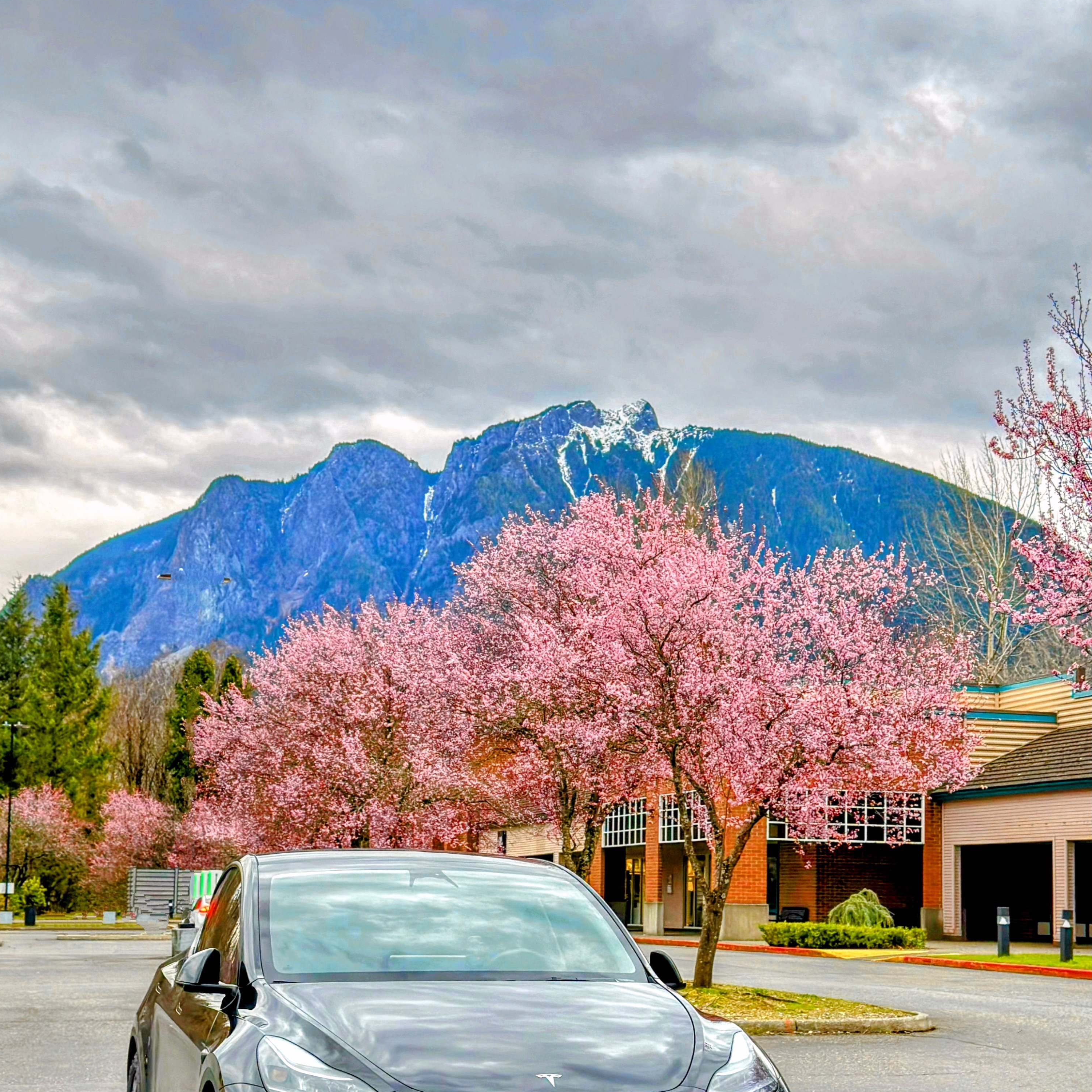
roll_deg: -0.9
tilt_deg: +5.6
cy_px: 728
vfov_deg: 29.8
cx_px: 543
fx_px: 2034
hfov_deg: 30.0
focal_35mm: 57
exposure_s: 1/369
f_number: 1.78
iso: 80
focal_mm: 6.86
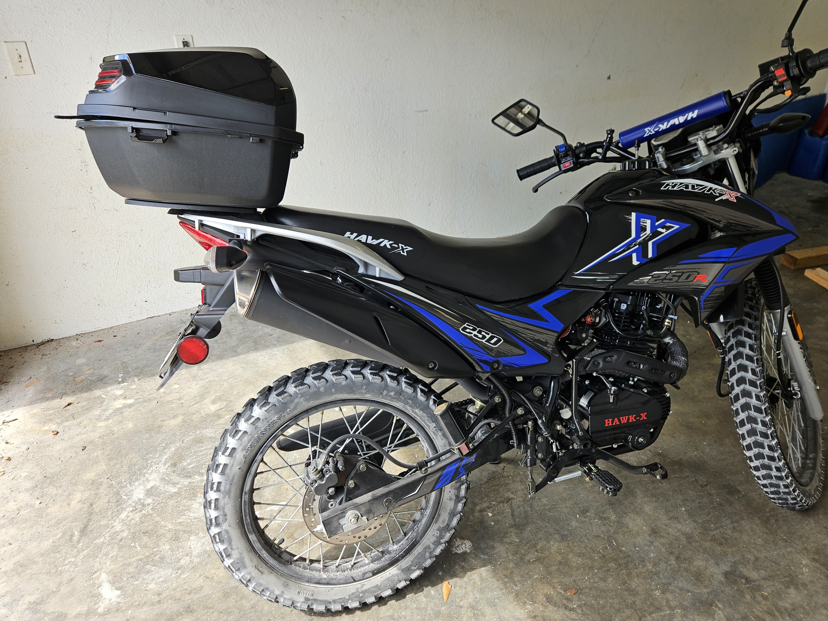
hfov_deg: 71.6
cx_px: 427
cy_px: 307
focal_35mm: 24
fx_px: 574
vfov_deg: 56.8
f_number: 1.8
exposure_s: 1/135
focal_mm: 5.4
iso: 25
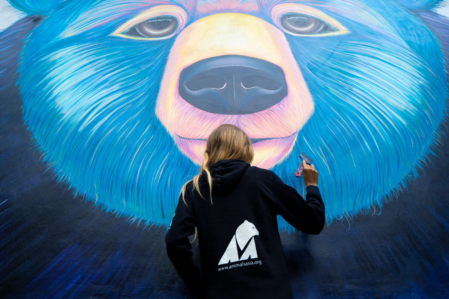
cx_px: 224
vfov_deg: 45.0
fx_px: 362
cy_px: 150
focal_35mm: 29
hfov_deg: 63.7
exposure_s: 1/160
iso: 160
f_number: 4
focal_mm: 29
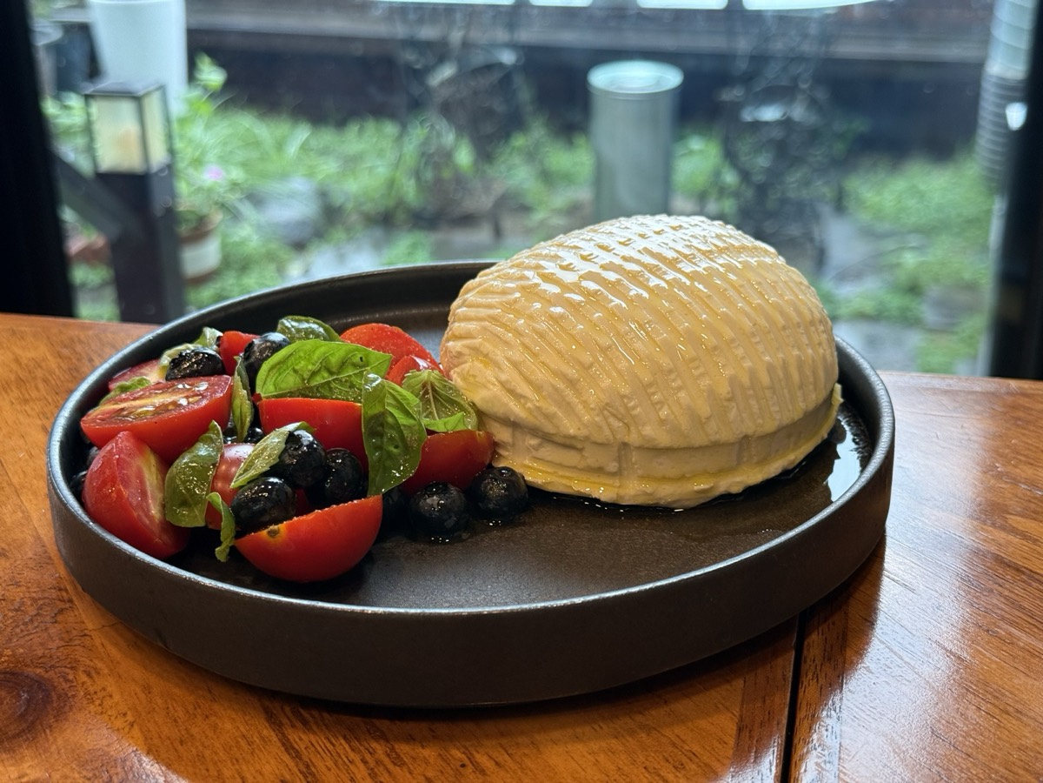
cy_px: 392
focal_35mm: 48
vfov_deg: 30.3
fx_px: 1446
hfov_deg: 39.7
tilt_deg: -24.2
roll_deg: +0.7
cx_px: 522
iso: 100
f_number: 1.78
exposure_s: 1/152
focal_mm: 6.76
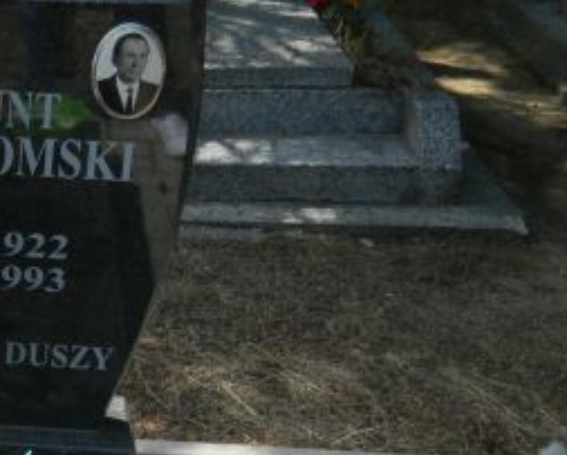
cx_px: -143
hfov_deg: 19.9
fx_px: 1495
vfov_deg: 17.2
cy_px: 315
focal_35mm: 89
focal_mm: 6
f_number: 8
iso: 80
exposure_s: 1/122
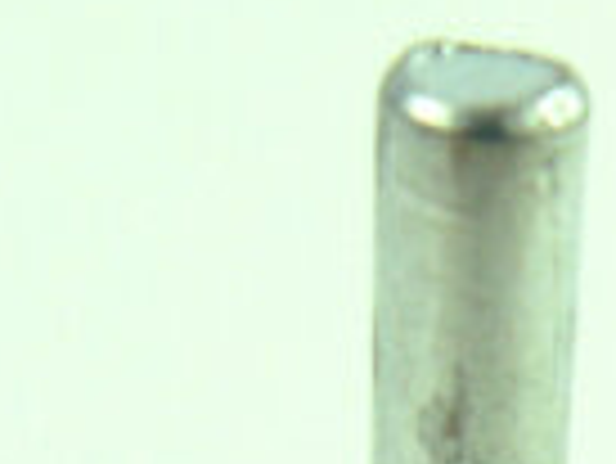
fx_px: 2814
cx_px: 427
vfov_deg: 9.0
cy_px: 815
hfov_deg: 12.5
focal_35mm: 158
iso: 80
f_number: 2.8
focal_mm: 6
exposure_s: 1/80
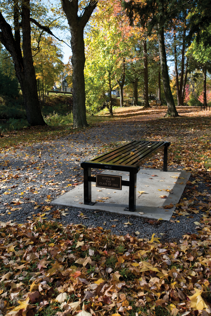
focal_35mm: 32
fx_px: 281
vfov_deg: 58.7
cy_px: 158
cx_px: 106
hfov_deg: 41.1
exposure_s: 1/500
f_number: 6.3
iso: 400
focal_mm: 32
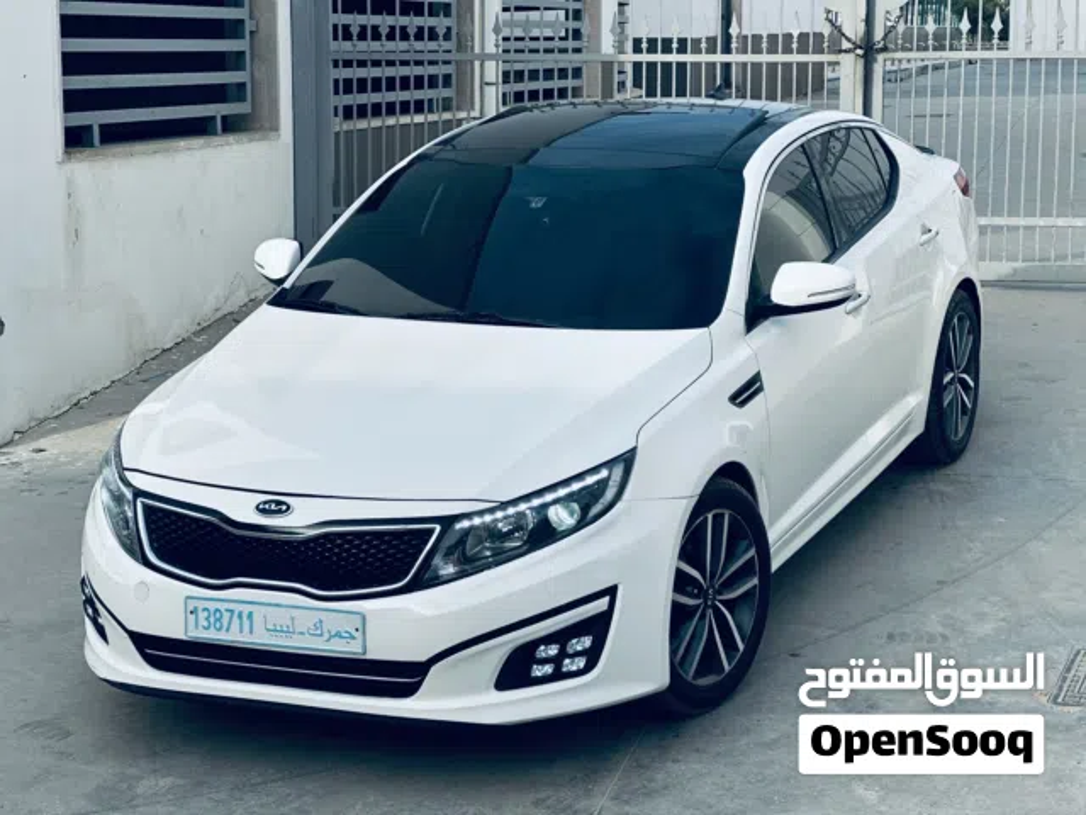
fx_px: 2416
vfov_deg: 19.1
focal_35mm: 77
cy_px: 408
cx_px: 543
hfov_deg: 25.3
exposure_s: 1/440
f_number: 2.8
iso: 32
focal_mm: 9
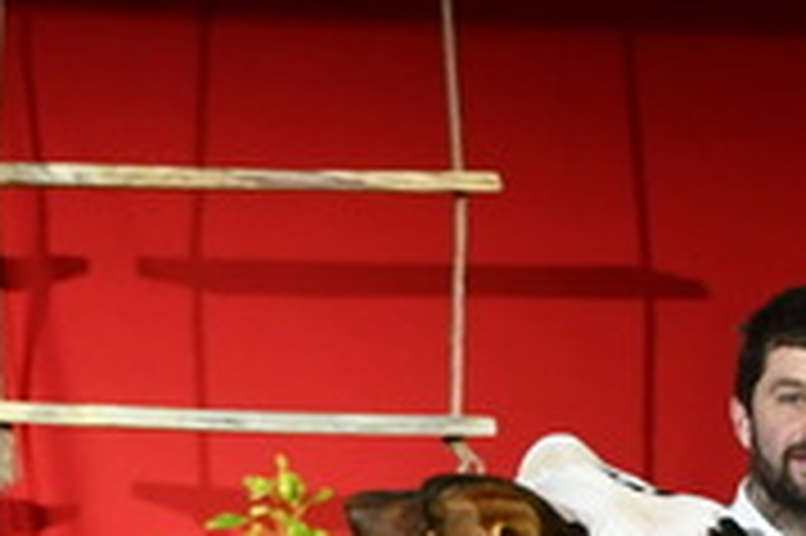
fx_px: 7202
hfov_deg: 6.4
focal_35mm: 322
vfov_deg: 4.2
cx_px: 838
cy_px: 1009
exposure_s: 1/125
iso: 800
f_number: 4
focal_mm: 32
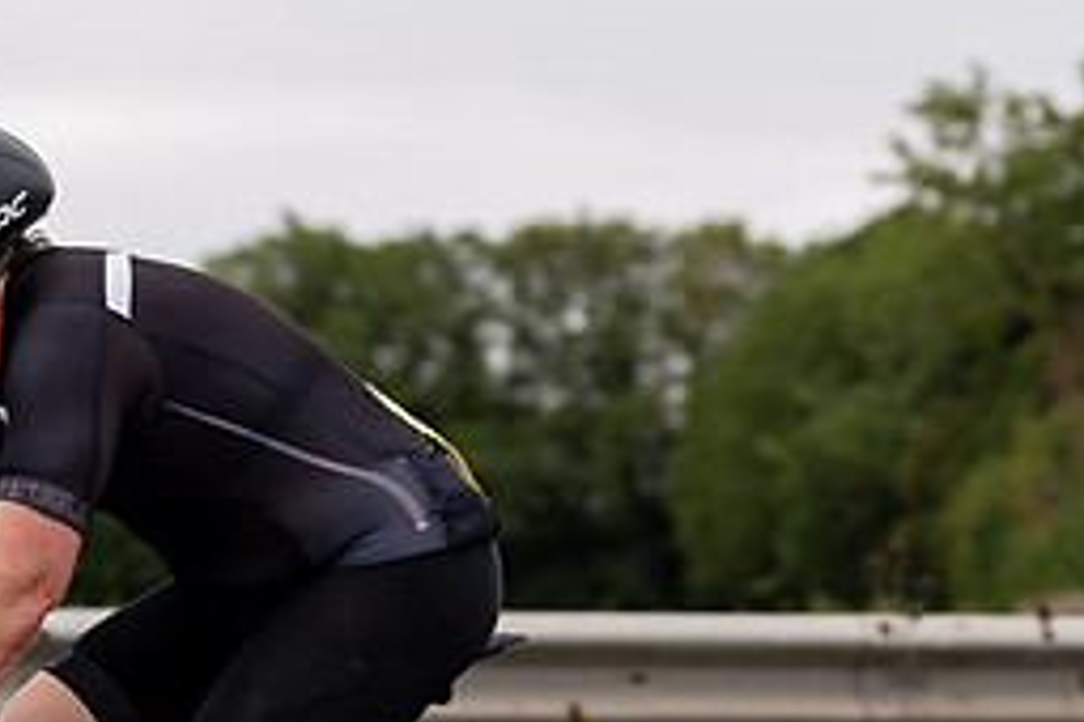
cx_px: 200
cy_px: 533
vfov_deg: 6.6
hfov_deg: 9.9
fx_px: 6233
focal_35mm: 207
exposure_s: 1/800
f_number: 3.2
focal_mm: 70
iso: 100
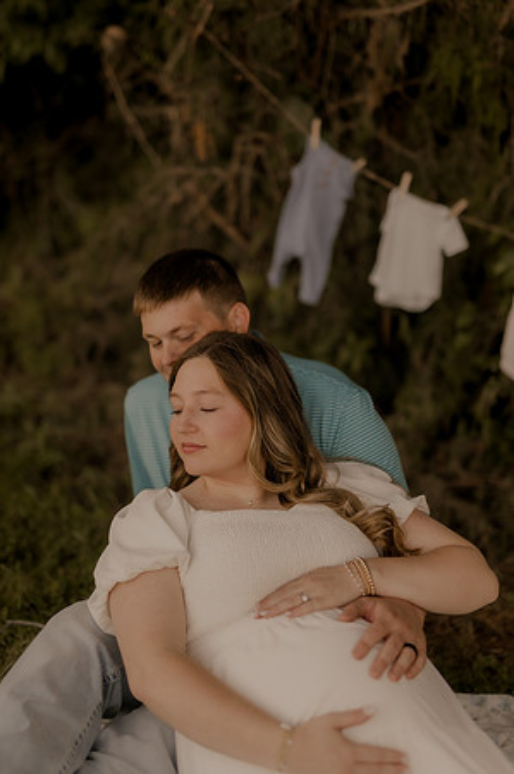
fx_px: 1073
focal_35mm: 50
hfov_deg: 26.9
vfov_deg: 39.6
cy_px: 387
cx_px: 257
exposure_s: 1/1000
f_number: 1.4
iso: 200
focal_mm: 50
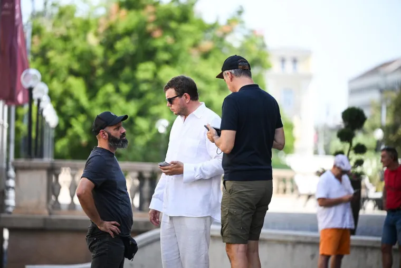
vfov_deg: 6.9
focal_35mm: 200
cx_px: 200
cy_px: 134
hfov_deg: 10.3
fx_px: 2228
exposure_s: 1/3200
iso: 640
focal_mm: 200
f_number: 2.8
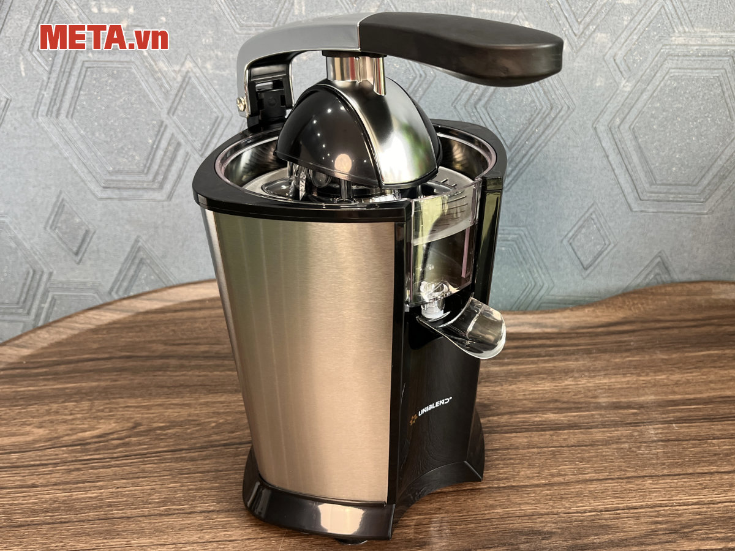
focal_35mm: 26
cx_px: 368
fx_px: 552
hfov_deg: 67.3
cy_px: 276
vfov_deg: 53.1
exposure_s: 1/114
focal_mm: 5.1
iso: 125
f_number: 1.6
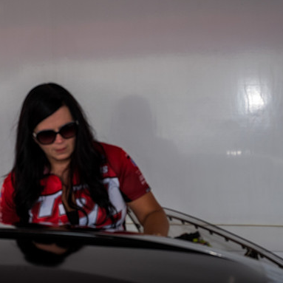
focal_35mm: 76
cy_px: 142
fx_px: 703
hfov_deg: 22.6
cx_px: 74
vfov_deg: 22.8
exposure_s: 1/80
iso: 400
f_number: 9
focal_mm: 39
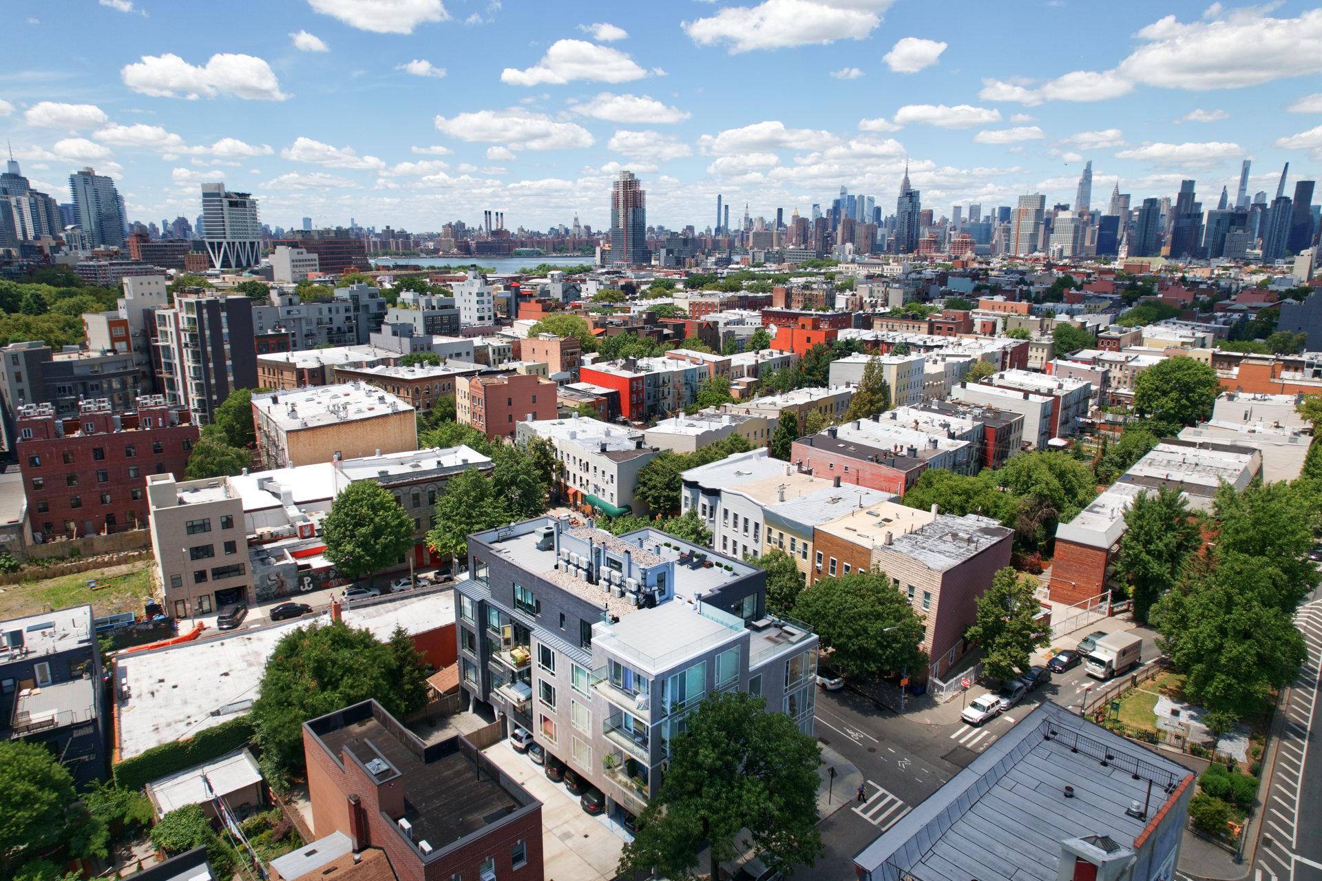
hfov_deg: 78.6
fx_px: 808
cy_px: 440
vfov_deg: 57.2
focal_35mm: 22
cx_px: 661
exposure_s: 1/160
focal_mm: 8.4
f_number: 2.8
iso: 100
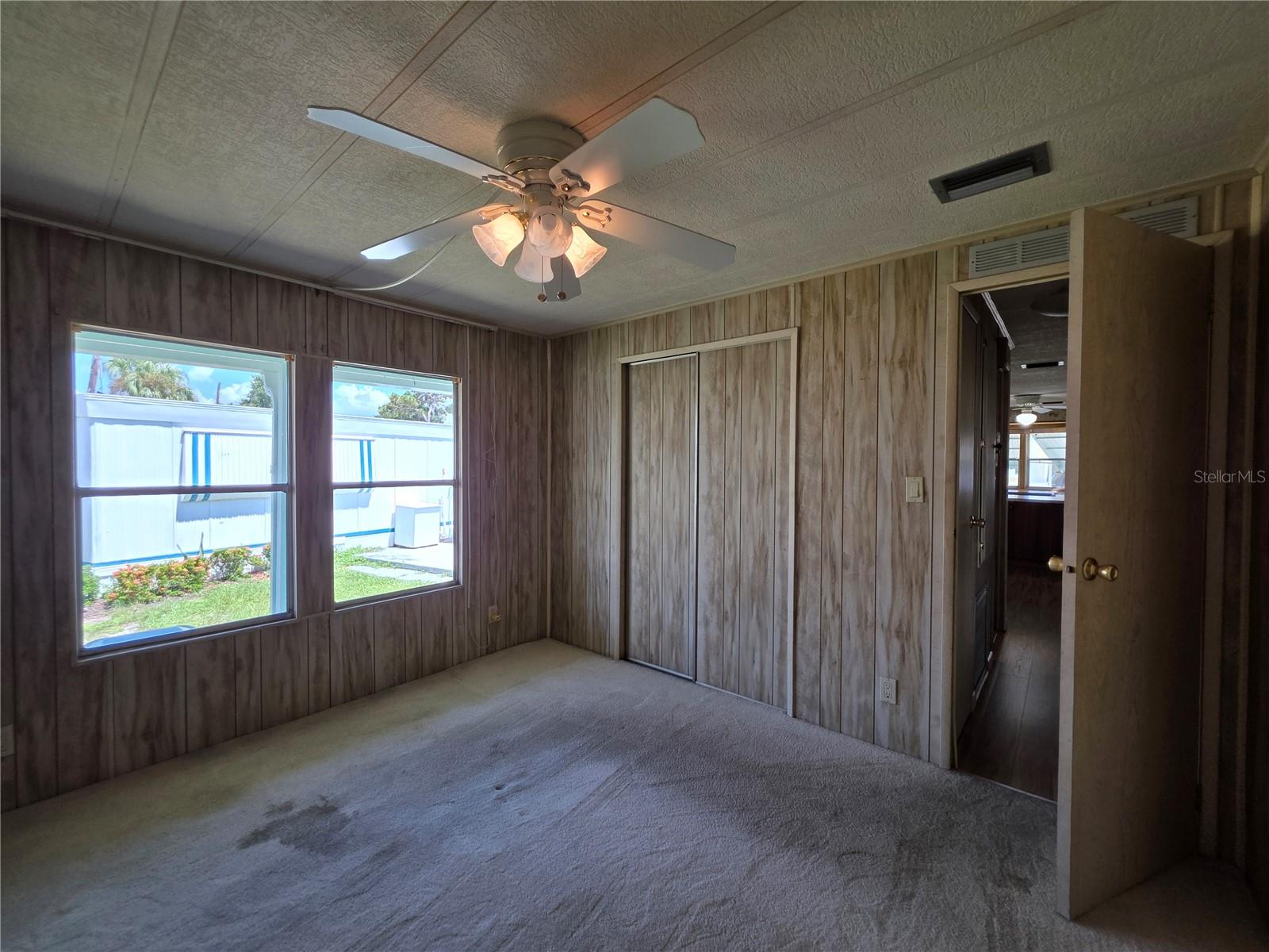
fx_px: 477
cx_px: 634
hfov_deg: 106.2
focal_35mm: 13
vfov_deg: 89.9
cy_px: 476
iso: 25
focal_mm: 2.2
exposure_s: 1/120
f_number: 1.9
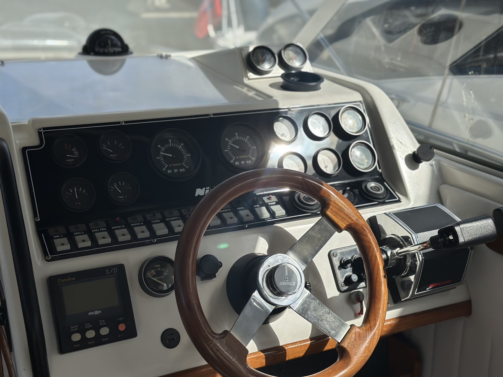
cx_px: 252
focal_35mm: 48
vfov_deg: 30.3
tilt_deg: -16.0
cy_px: 188
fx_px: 697
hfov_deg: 39.7
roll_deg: +0.6
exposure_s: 1/13699
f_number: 1.78
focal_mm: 6.86
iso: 100
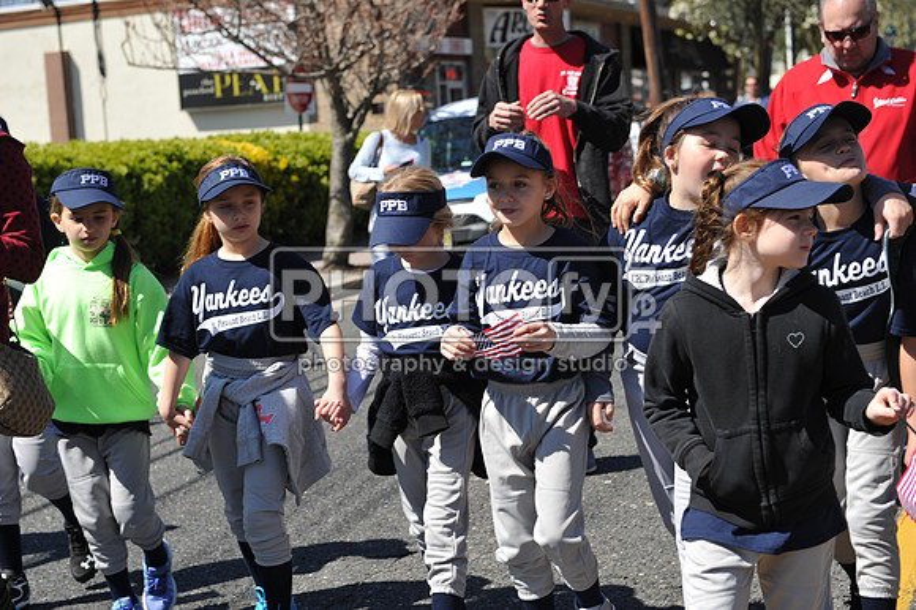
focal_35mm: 70
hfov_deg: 28.9
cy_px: 305
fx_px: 1780
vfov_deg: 19.4
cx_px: 458
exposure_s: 1/800
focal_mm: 70
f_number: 5
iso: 200
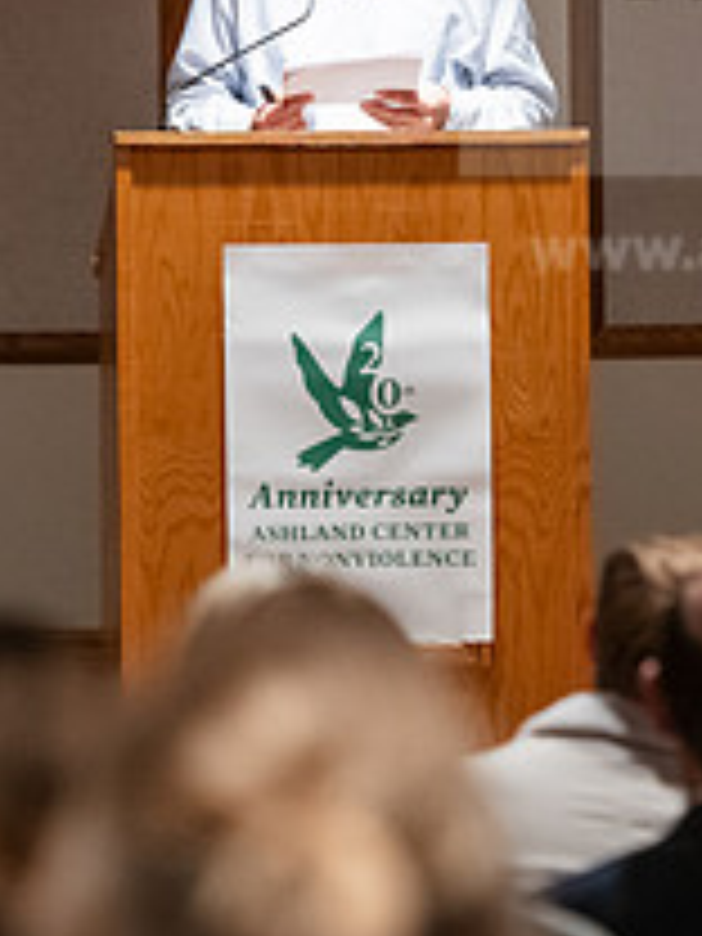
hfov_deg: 4.1
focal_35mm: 362
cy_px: 344
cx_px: 324
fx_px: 9788
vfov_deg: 5.5
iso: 4000
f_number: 3.2
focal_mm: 135
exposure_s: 1/160
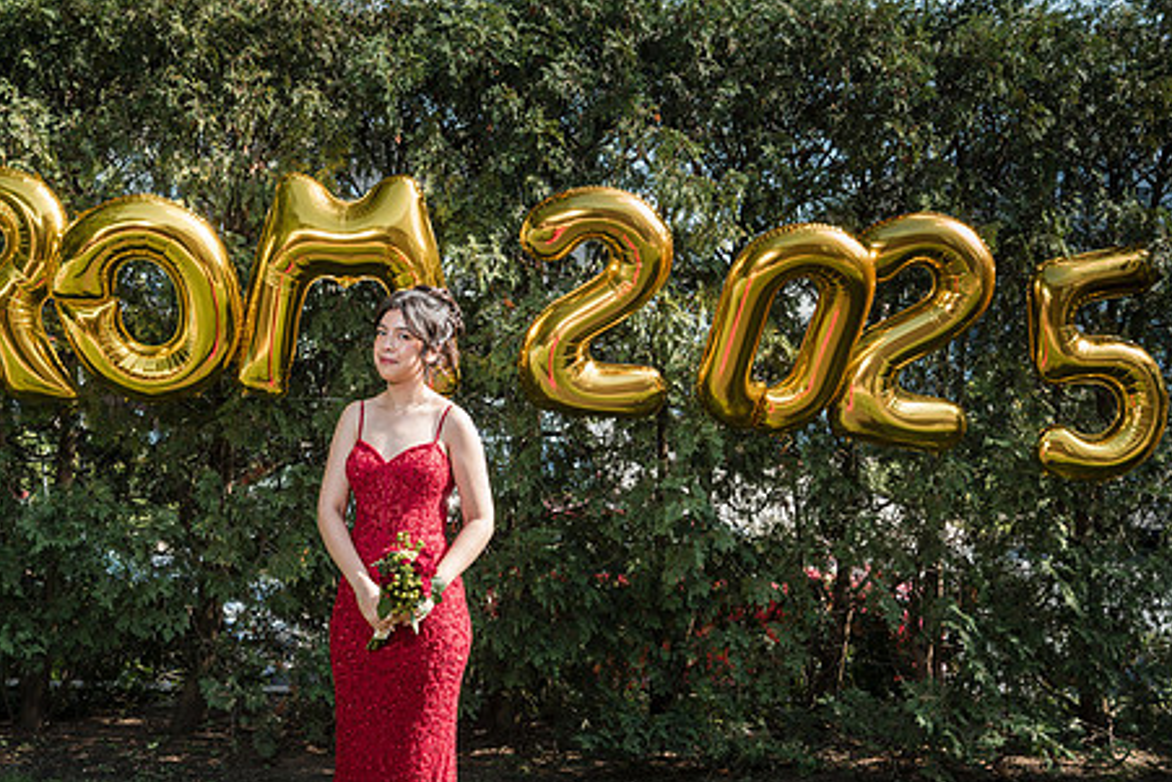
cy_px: 482
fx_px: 1465
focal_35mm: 45
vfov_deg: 29.8
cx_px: 442
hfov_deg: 43.3
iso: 200
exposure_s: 1/250
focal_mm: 35
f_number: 5
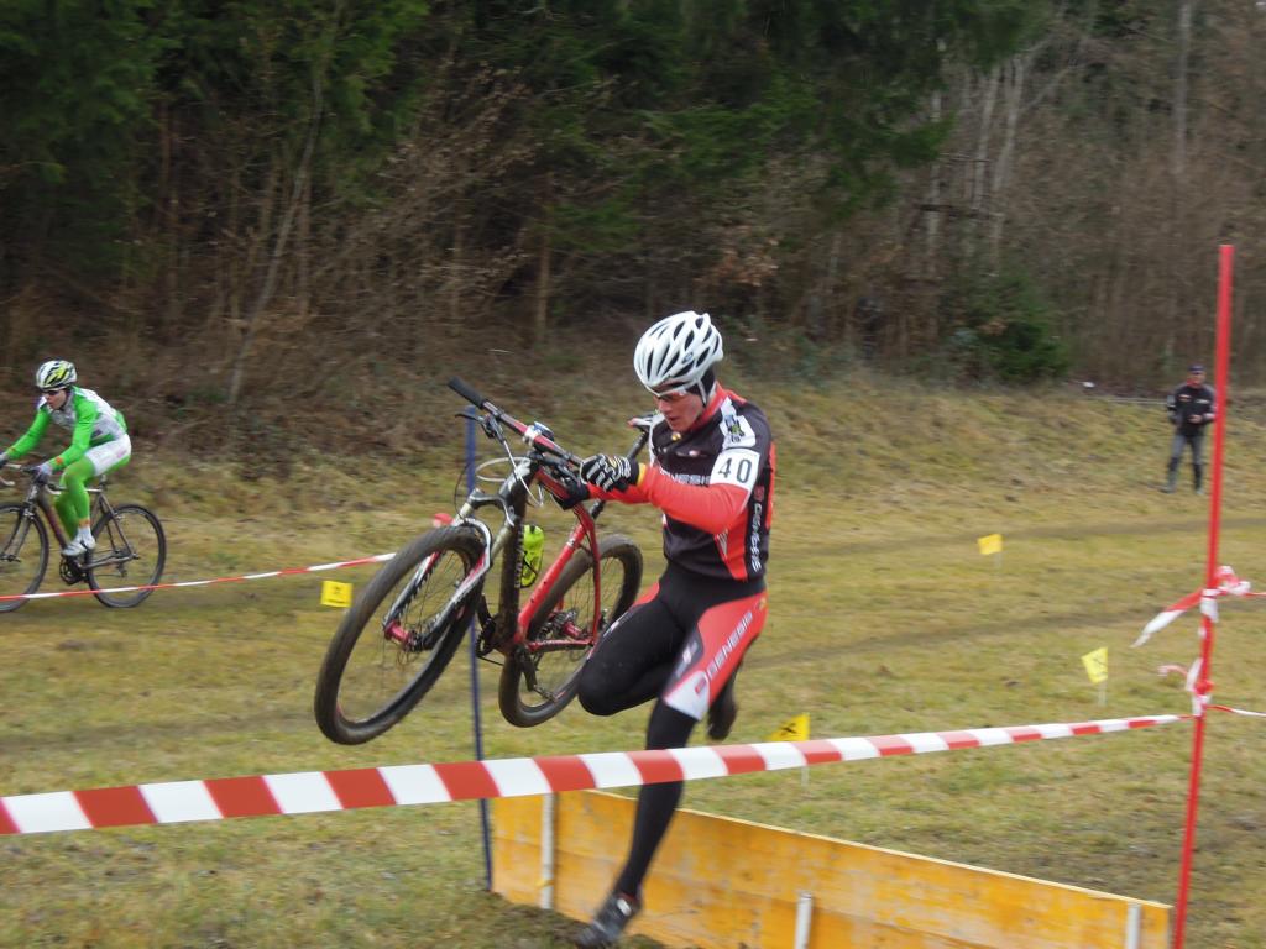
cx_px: 633
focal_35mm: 70
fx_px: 2560
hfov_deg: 27.8
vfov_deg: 21.0
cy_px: 474
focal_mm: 12.5
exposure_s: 1/125
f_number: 4.5
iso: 160
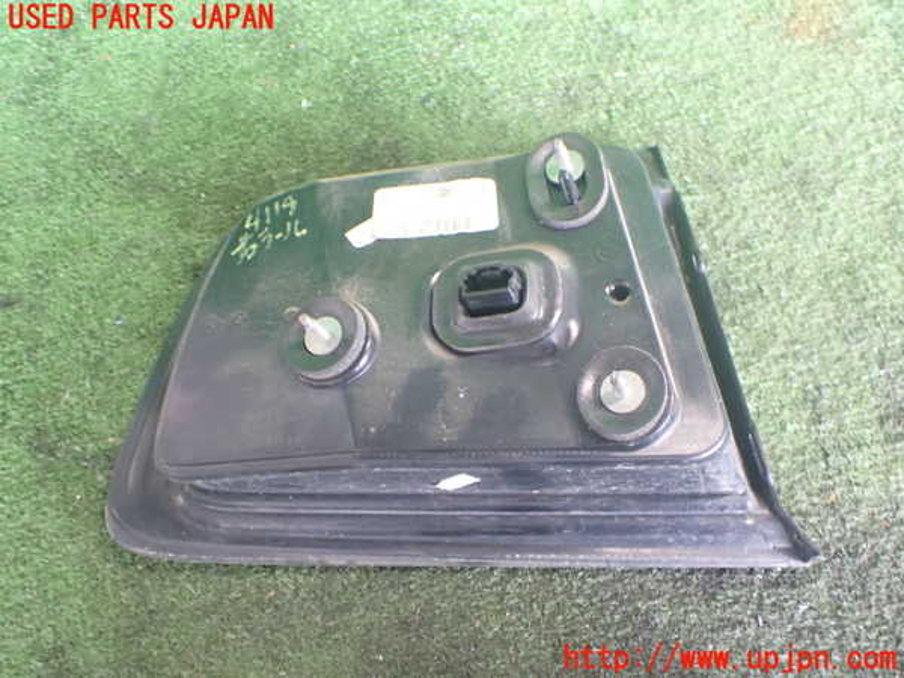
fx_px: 783
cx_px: 452
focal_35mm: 30
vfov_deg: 46.8
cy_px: 339
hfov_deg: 60.0
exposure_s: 1/40
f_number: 2.3
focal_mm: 5.4
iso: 800
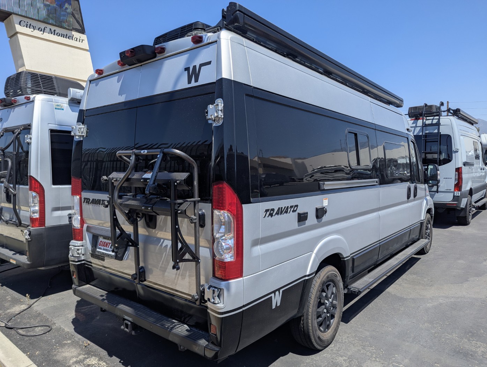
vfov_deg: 56.9
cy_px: 184
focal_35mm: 24
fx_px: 338
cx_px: 244
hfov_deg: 71.5
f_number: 1.85
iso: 47
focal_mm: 6.81
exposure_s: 1/2410
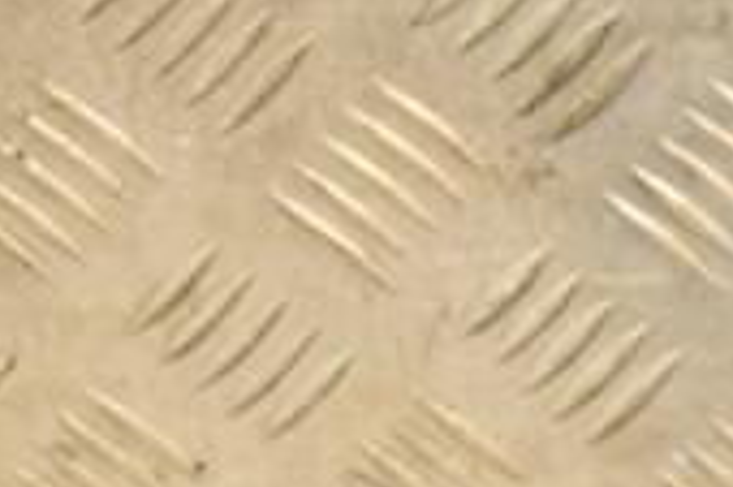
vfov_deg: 4.4
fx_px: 6245
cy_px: 715
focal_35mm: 307
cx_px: 1069
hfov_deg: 6.6
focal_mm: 58
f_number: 5
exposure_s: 1/100
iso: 800
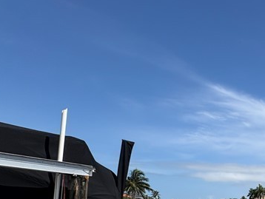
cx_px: 356
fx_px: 306
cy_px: 210
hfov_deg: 32.7
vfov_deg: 32.4
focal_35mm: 40
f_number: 2.2
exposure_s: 1/2874
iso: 50
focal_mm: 2.22
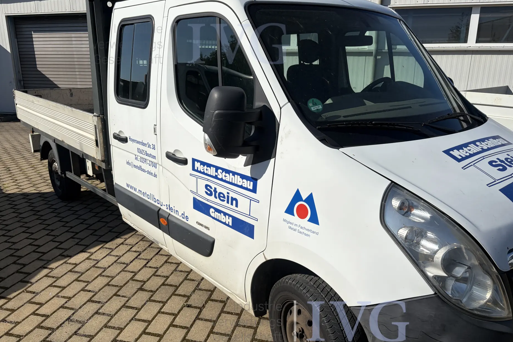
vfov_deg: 46.4
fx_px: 399
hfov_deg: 65.5
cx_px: 250
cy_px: 182
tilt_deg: -13.5
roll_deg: -2.6
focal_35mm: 28
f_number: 1.6
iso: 50
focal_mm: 5.96
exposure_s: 1/6993
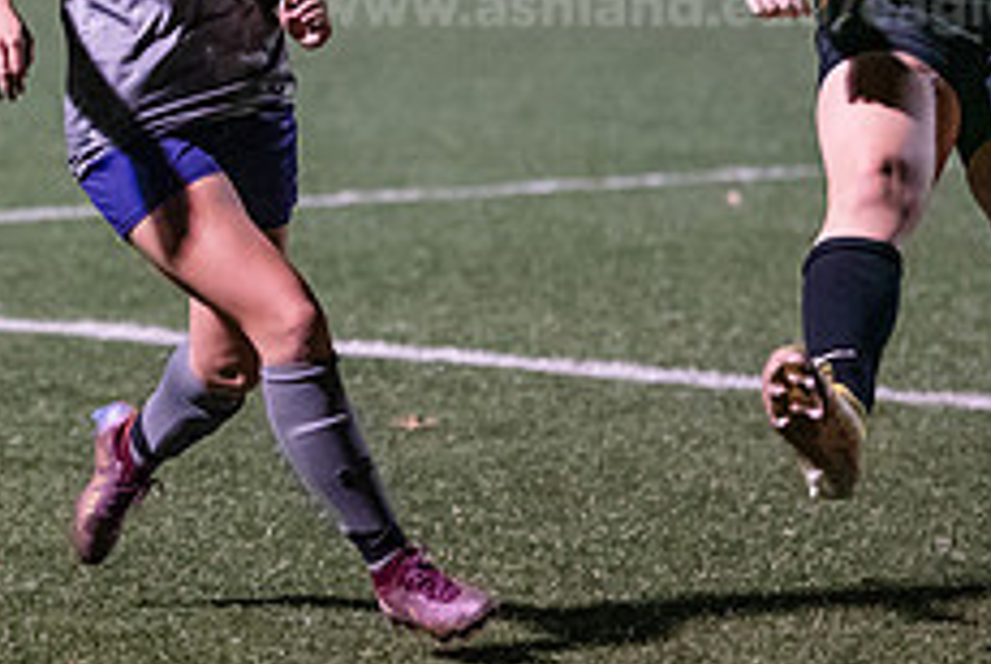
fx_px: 8682
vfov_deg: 4.4
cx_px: 116
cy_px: 97
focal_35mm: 315
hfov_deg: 6.5
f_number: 2.8
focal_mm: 125
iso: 8000
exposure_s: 1/1000
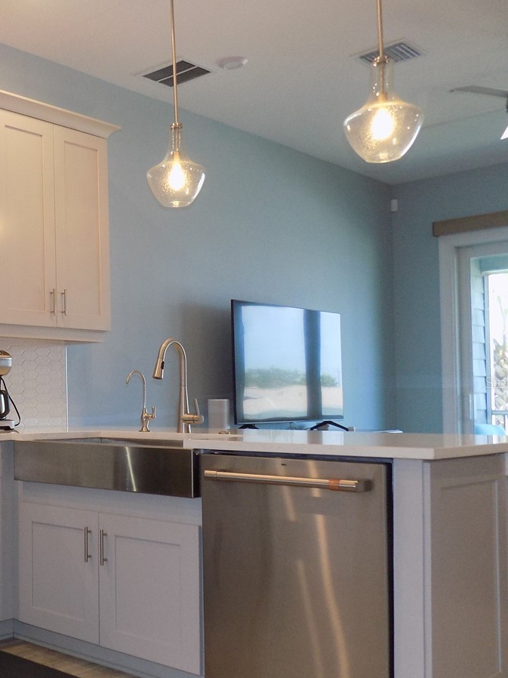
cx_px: -48
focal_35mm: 41
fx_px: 803
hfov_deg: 31.3
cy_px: 382
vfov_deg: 45.7
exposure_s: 1/30
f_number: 3.1
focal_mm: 4
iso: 160
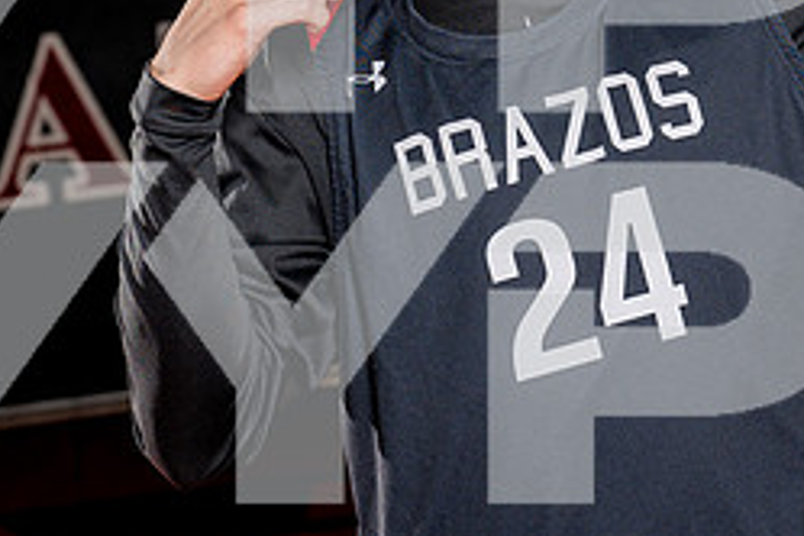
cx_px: 436
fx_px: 2970
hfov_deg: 15.4
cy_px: -57
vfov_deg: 10.2
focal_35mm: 133
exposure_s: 1/250
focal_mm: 57
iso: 100
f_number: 5.6
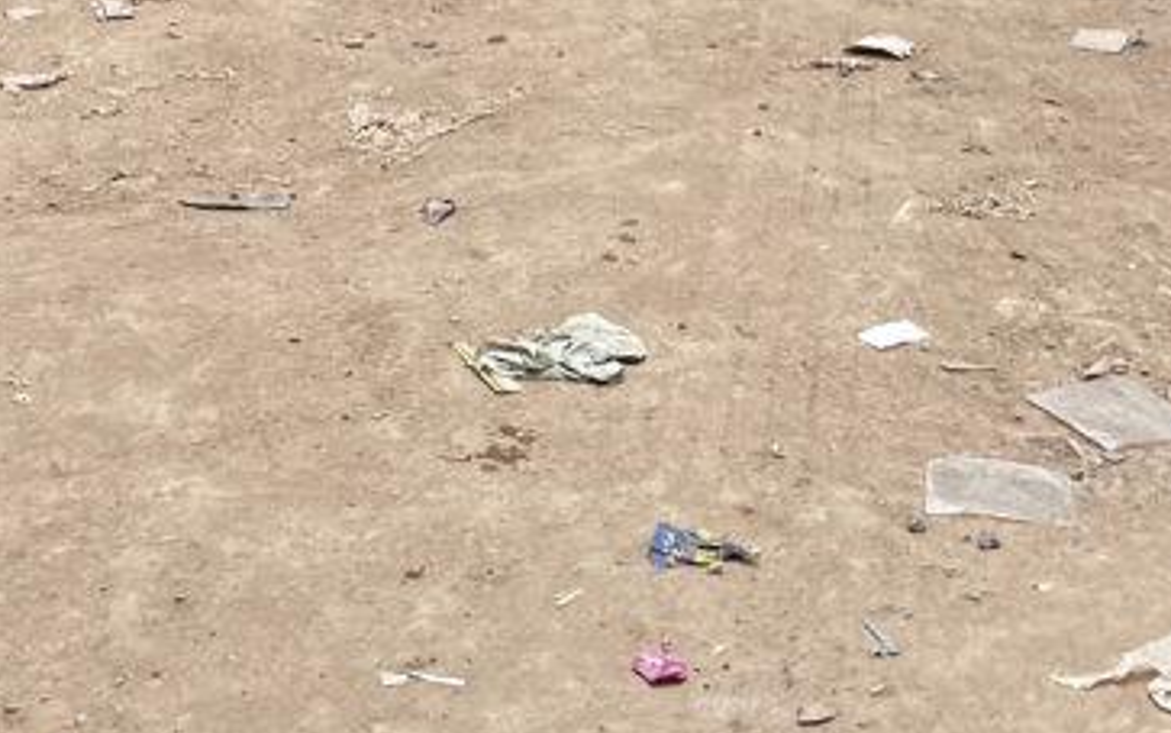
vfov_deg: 12.9
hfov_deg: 22.8
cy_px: -626
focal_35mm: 91
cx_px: 629
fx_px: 2905
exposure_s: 1/1279
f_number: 1.6
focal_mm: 5.1
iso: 50
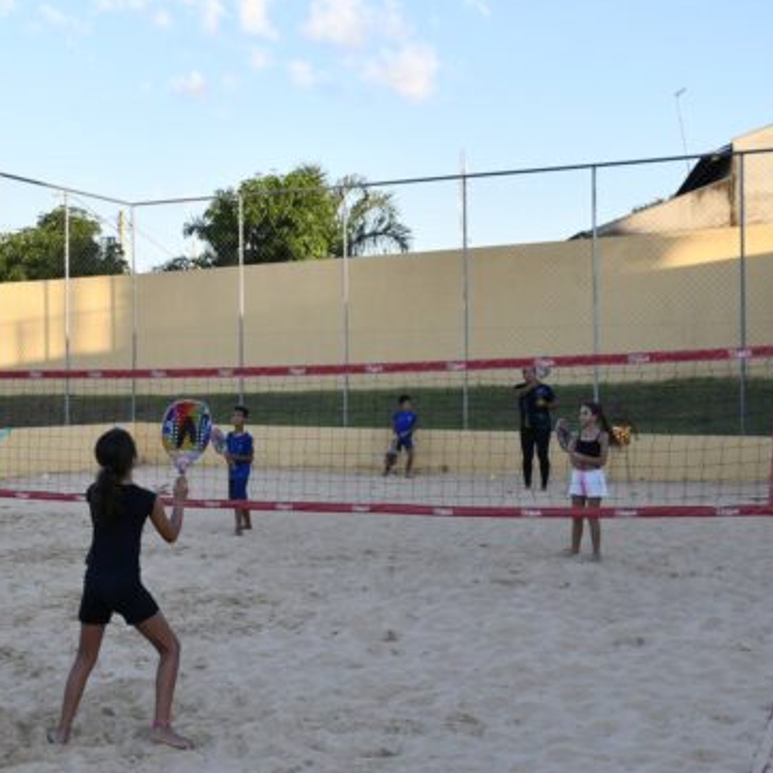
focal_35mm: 49
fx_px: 1238
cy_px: 361
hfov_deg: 33.8
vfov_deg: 34.7
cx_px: 175
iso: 320
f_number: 5.6
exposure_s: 1/320
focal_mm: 20
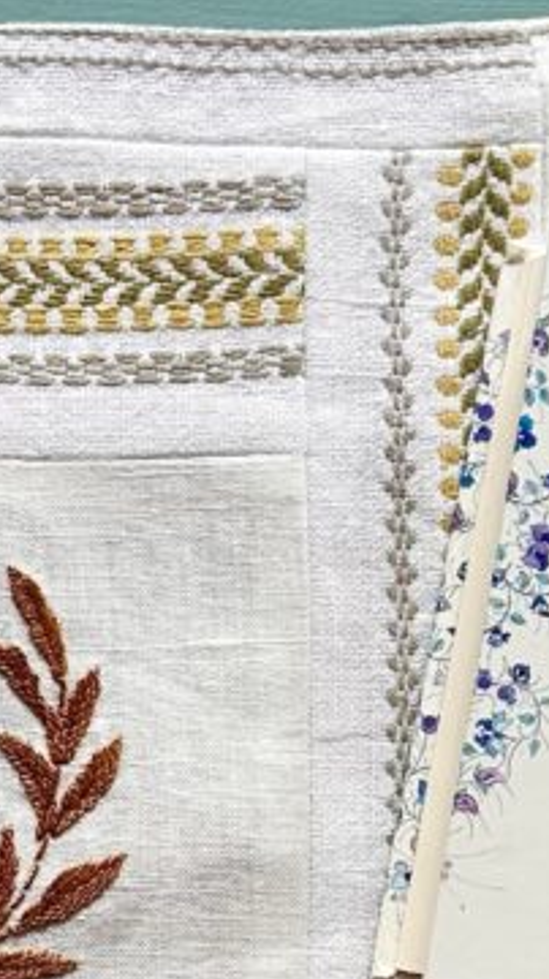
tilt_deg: -87.2
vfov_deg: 31.7
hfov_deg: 17.6
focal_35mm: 63
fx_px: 1633
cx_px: -204
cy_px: 892
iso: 64
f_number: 1.5
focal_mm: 5.7
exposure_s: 1/121
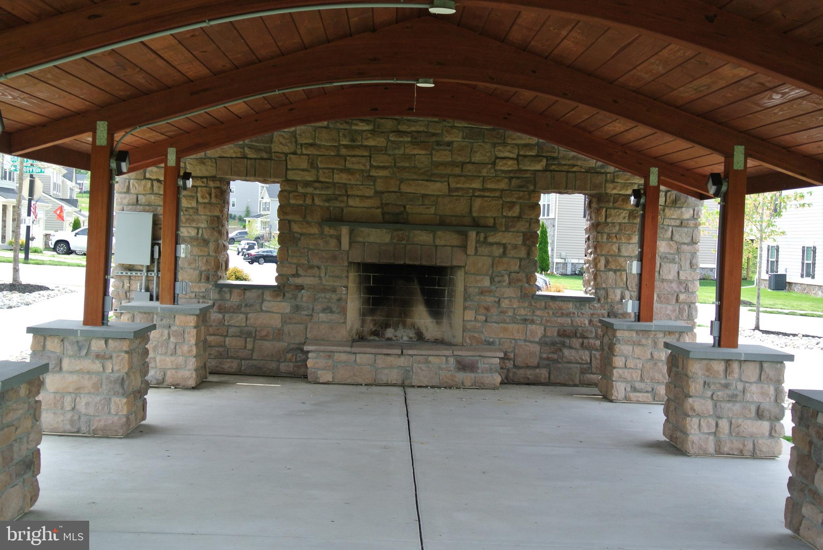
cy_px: 275
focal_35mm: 49
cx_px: 412
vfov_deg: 27.6
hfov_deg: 40.3
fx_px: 1121
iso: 100
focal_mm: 18.2
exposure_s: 1/160
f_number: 4.5
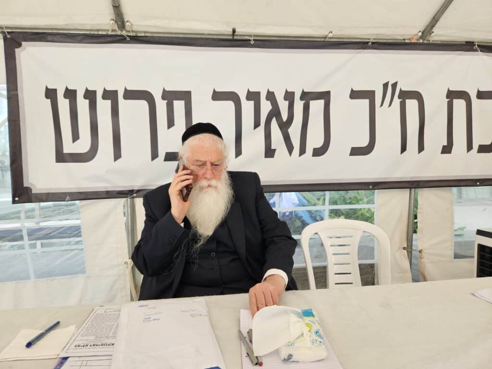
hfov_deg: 73.9
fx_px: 327
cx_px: 246
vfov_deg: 58.9
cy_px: 184
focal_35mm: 23
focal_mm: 5.4
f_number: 1.8
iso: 32
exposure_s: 1/180
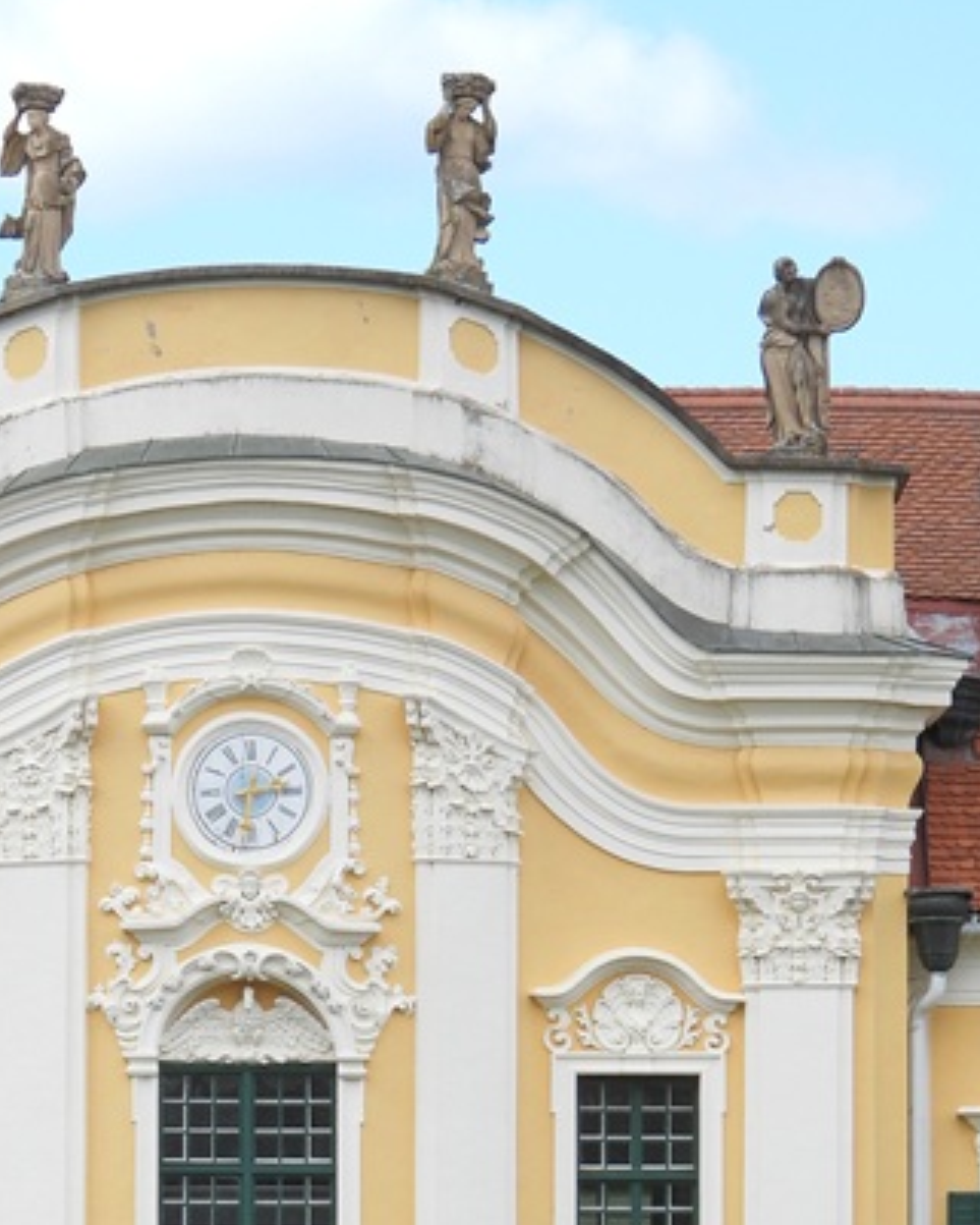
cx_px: 220
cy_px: 1179
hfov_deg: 4.0
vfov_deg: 5.0
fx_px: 14098
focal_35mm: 389
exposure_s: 1/500
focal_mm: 35.7
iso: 100
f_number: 4.5
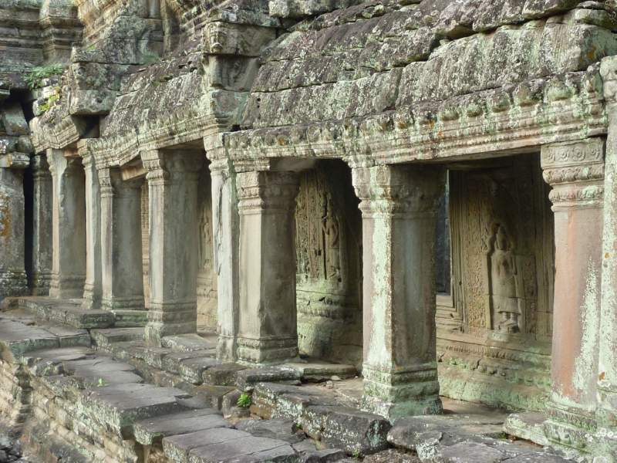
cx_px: 308
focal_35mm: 53
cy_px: 232
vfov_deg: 27.5
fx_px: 945
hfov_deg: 36.2
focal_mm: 7.3
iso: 125
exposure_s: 1/30
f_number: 3.7
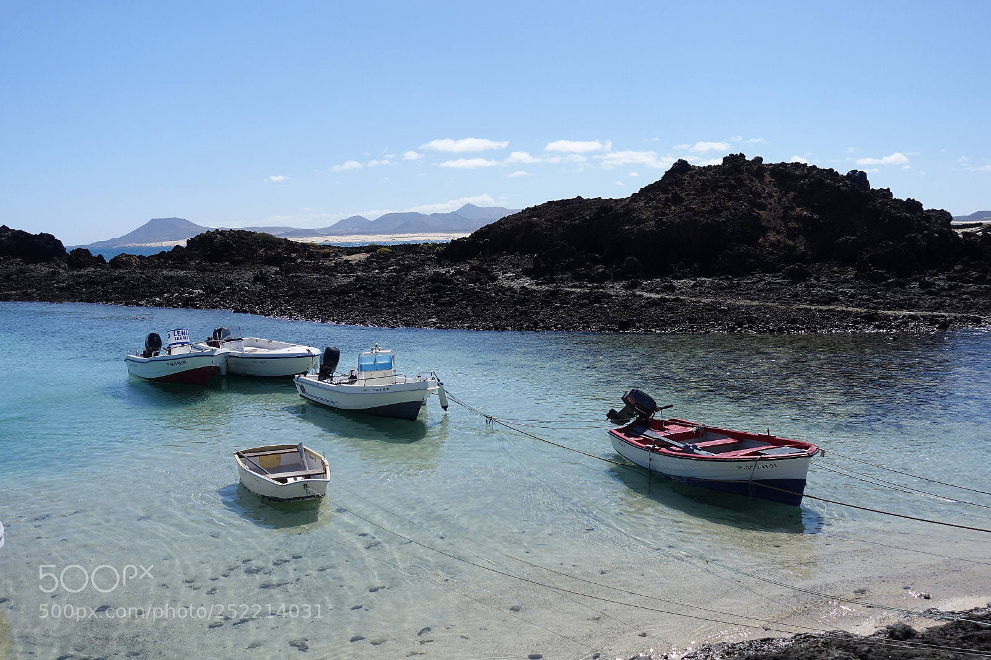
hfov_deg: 51.9
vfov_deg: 35.9
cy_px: 330
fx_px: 1018
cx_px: 496
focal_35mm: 37
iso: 125
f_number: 3.2
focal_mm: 13.72
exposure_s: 1/320
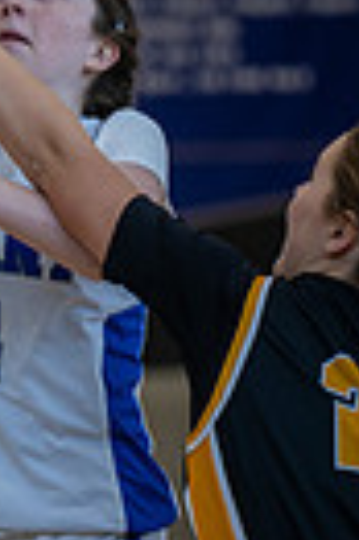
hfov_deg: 3.6
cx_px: -239
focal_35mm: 378
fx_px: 5669
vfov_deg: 5.5
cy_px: 330
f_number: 2.8
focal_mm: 110
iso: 400
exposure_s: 1/500
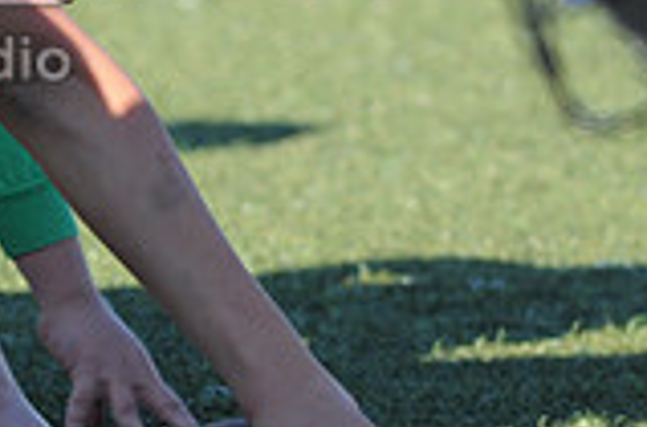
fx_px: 29494
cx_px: -366
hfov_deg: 1.3
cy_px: -87
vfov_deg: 0.8
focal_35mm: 1646
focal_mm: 300
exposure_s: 1/500
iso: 200
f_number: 5
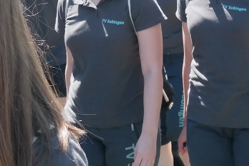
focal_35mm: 120
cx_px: 213
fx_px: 830
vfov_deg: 10.9
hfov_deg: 16.9
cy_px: -107
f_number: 5.6
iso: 400
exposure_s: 1/250
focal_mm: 18
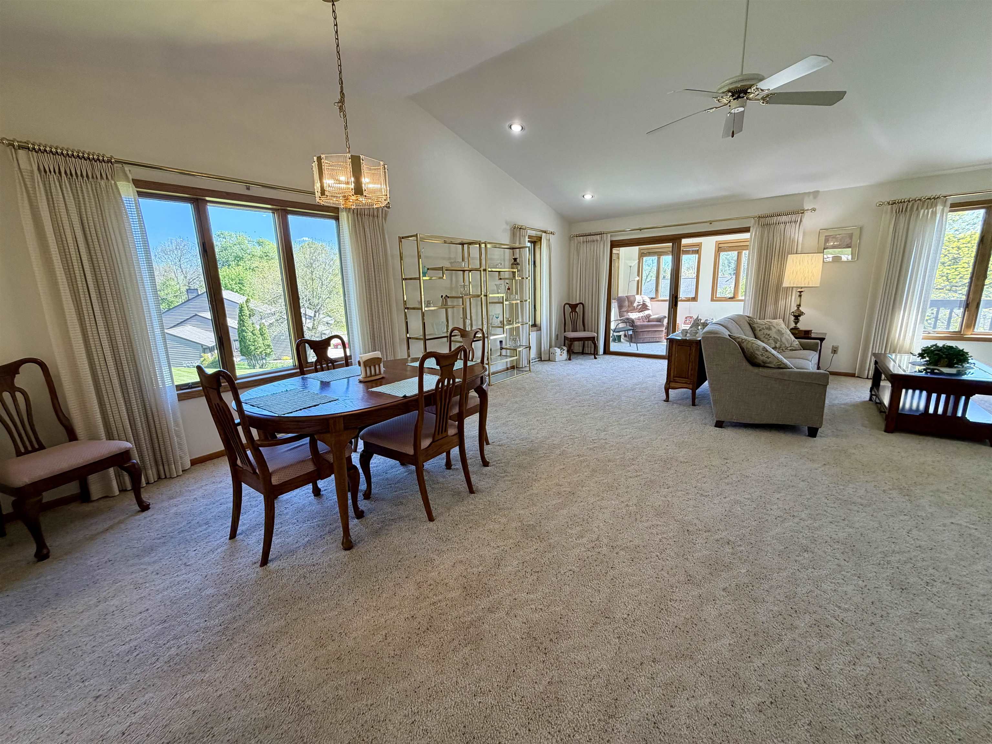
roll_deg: +2.0
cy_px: 372
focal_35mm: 14
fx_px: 401
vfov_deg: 85.7
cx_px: 496
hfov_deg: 102.1
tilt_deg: -12.6
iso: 125
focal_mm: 2.22
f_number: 2.2
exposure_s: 1/120
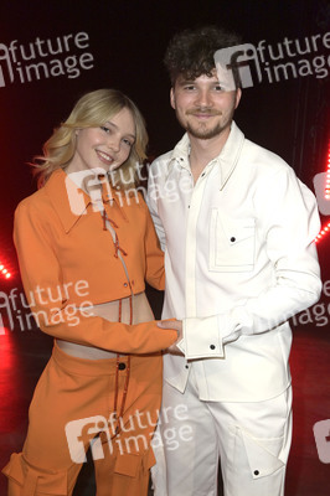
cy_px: 248
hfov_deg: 36.8
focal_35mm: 36
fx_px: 496
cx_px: 165
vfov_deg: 53.2
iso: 1000
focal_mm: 36
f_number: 5.6
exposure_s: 1/50
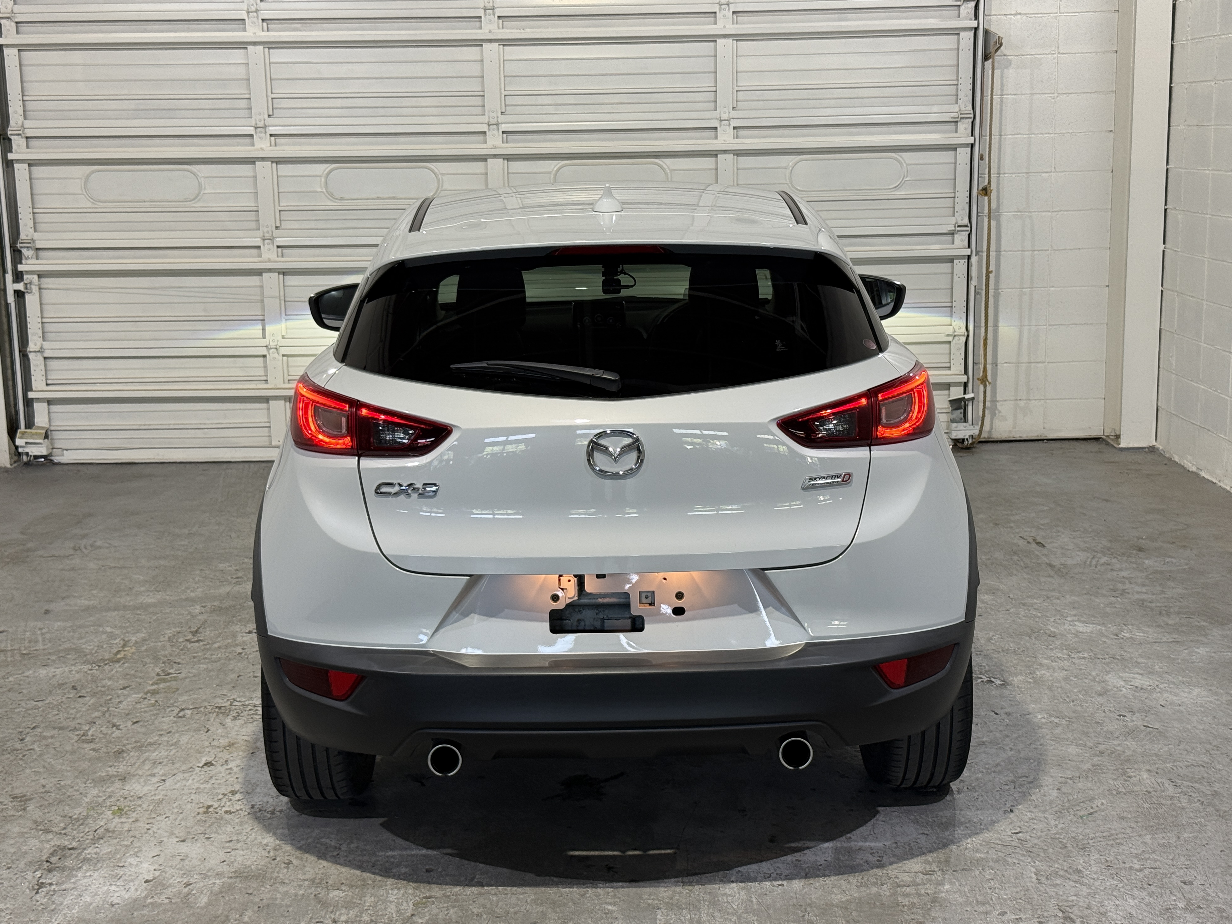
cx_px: 611
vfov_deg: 29.7
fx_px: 1744
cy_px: 465
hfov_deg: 38.9
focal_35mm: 49
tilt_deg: -10.4
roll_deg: +0.8
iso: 80
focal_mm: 6.76
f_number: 1.78
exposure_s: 1/60
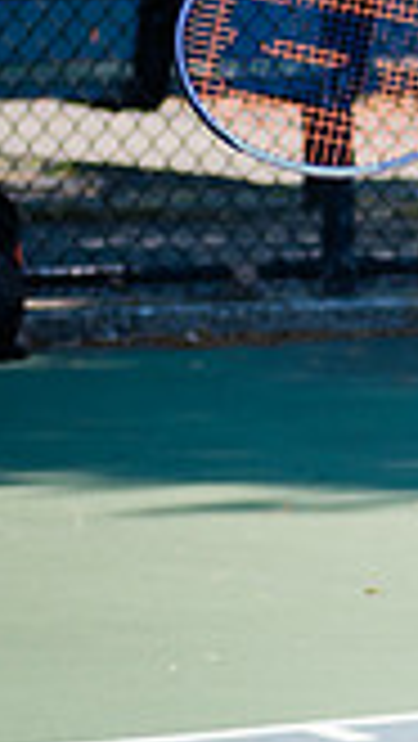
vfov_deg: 5.3
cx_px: 1258
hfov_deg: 2.9
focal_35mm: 409
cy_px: 115
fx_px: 8047
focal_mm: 80
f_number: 3.5
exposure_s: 1/1000
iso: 200
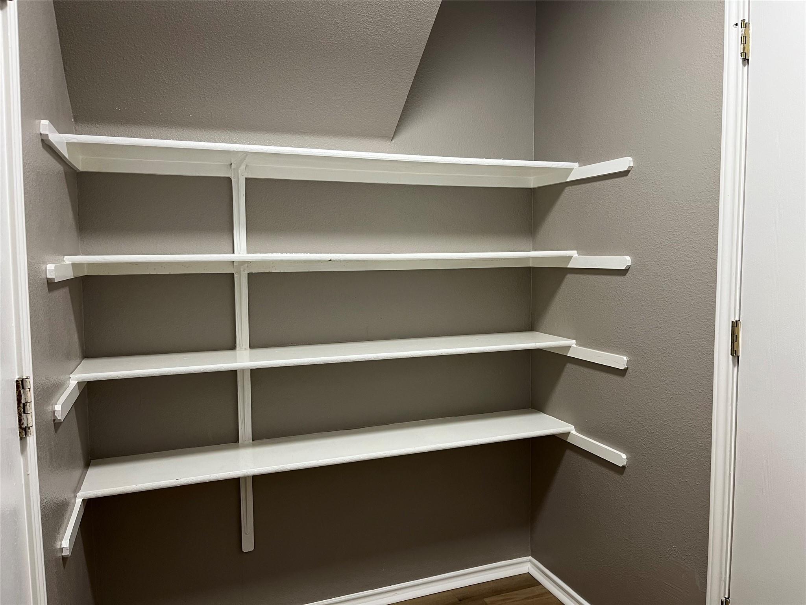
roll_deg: +0.6
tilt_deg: -4.1
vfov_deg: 53.1
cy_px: 302
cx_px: 403
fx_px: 605
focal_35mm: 26
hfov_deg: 67.3
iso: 100
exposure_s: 1/60
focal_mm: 5.1
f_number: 1.6
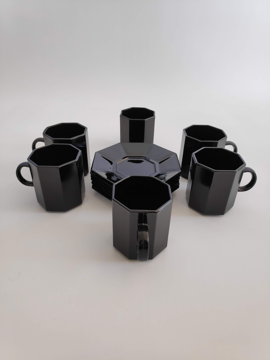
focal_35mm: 20
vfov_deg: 81.7
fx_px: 208
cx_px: 135
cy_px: 180
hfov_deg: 66.0
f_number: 1.9
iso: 348
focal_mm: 3.94
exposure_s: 1/100
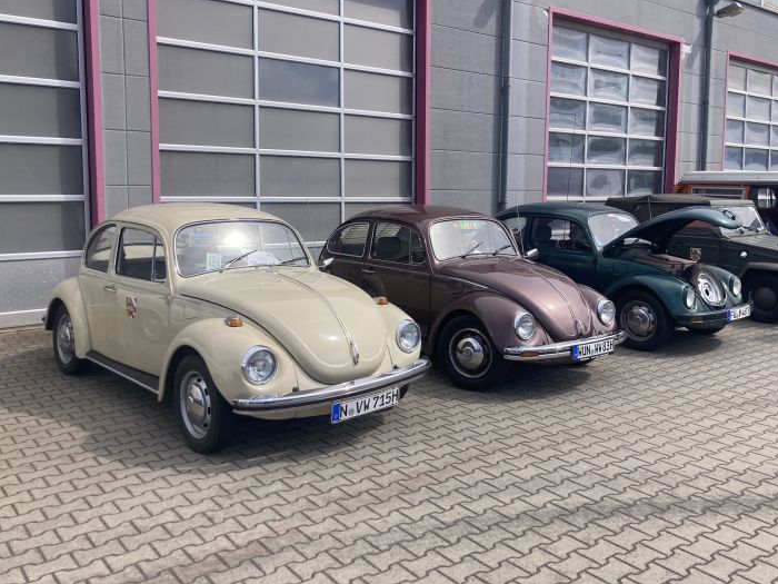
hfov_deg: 56.6
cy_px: 260
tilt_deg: -2.7
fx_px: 719
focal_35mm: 32
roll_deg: -0.3
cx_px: 443
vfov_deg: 44.1
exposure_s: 1/1736
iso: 20
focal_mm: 3.99
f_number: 1.8
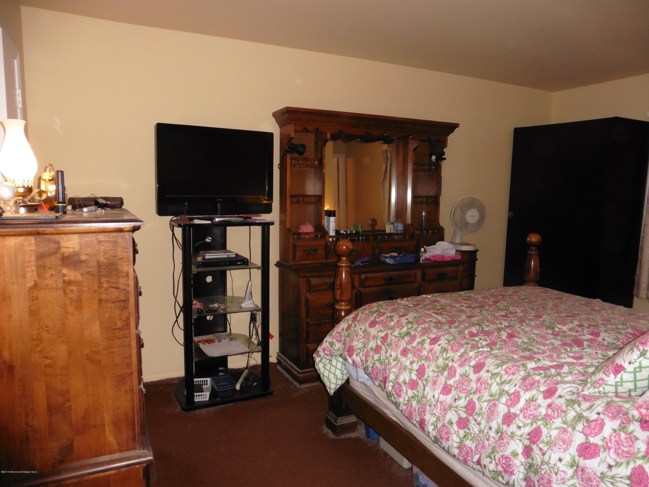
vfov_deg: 56.8
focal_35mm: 24
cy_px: 244
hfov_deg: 71.6
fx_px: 450
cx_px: 324
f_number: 3.3
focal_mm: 4.3
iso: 320
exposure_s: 1/60
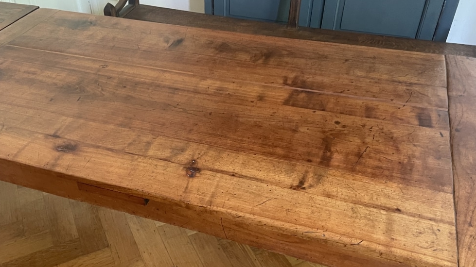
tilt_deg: -39.5
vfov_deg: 33.6
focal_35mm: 35
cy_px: 151
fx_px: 442
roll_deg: +3.7
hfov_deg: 56.4
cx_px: 202
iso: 400
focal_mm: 4.2
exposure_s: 1/33
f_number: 1.6
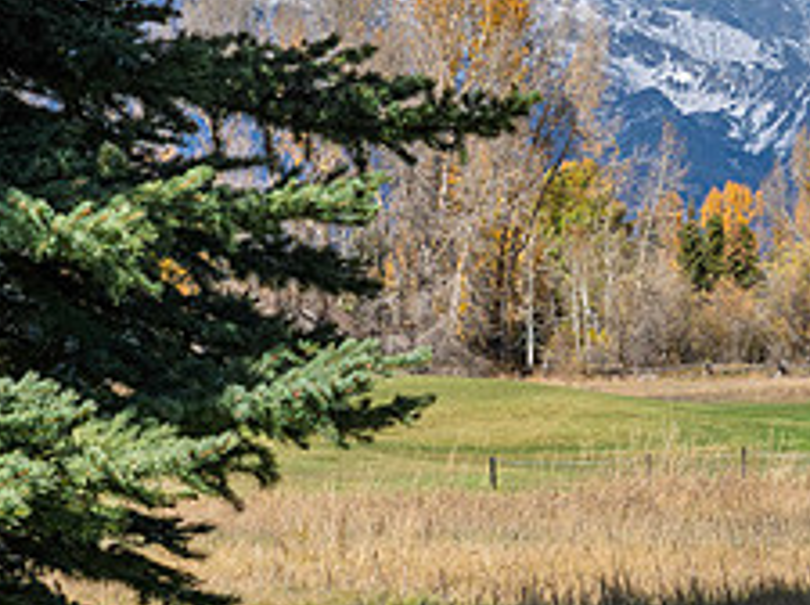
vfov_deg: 9.3
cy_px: 254
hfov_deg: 12.2
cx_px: 958
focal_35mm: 159
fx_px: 3715
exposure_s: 1/640
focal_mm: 64
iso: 400
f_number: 13
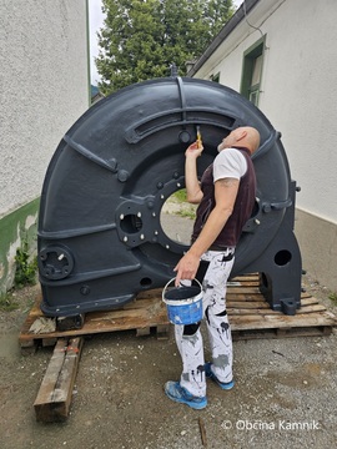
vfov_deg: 73.9
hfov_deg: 58.9
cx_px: 168
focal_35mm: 23
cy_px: 224
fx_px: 299
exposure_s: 1/221
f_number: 1.7
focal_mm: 6.3
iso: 10
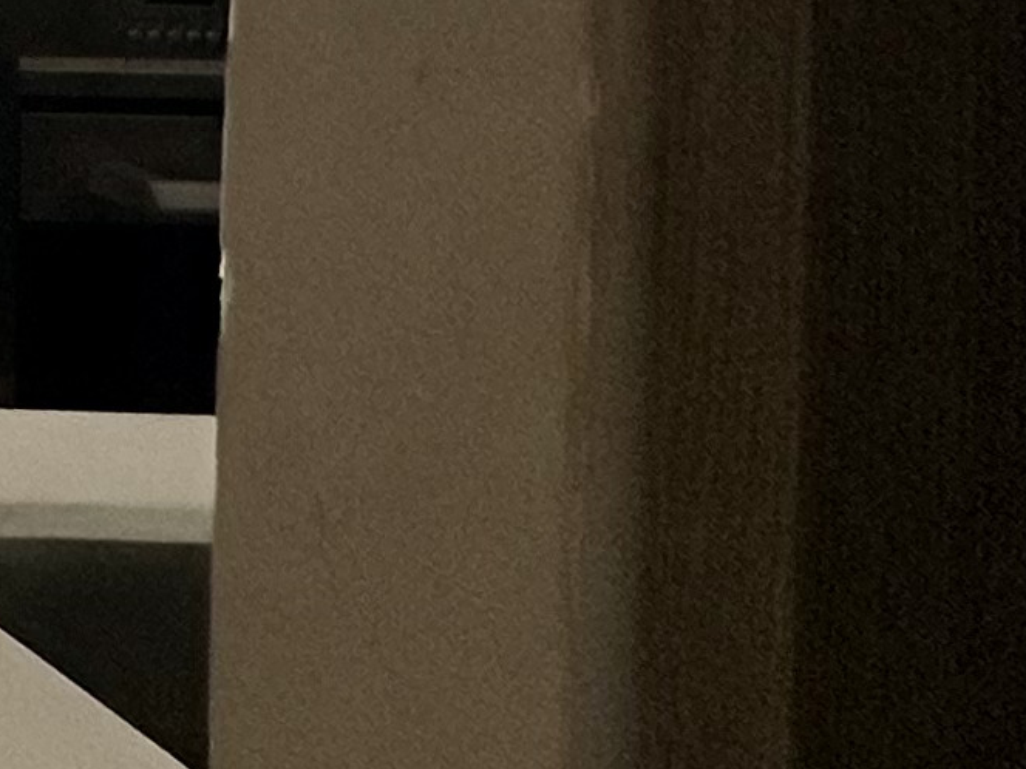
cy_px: -696
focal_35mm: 85
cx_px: -2088
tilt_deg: -1.6
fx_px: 2519
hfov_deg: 11.4
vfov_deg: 14.7
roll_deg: +0.3
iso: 40
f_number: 2.2
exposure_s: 1/136
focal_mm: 2.22
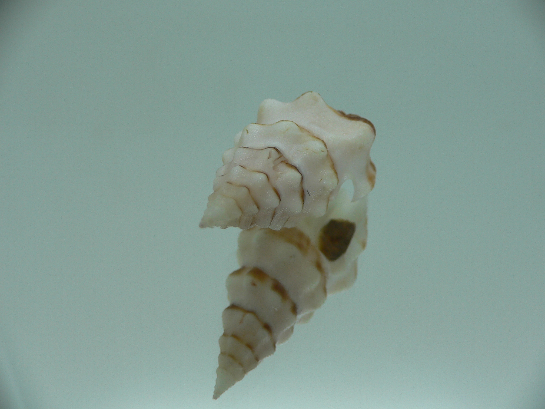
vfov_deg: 40.7
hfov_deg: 52.6
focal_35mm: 35
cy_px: 204
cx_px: 272
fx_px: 551
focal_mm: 4.6
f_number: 2.8
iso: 80
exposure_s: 1/60
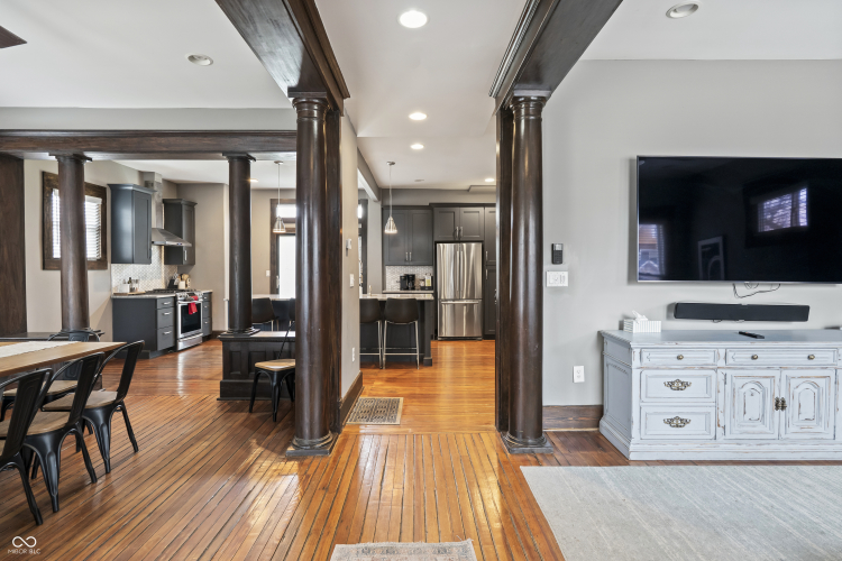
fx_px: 433
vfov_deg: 65.9
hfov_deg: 88.4
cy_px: 280
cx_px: 421
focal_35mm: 18
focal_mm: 18.5
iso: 1600
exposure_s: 1/2.5
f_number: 7.1
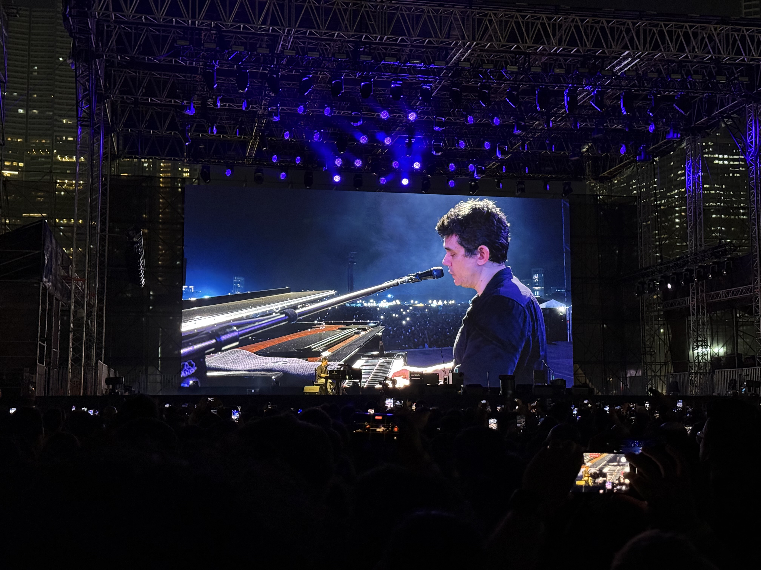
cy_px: 285
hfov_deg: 39.7
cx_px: 380
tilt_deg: +6.4
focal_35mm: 48
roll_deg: +0.1
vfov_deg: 30.3
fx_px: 1055
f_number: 1.78
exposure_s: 1/33
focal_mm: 6.76
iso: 500
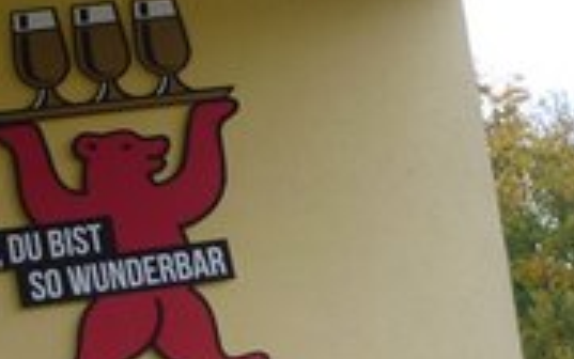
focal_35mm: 104
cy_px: 163
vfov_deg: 12.6
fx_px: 1627
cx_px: 82
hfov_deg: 19.7
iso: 80
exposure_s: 1/200
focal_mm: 5.5
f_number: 2.8
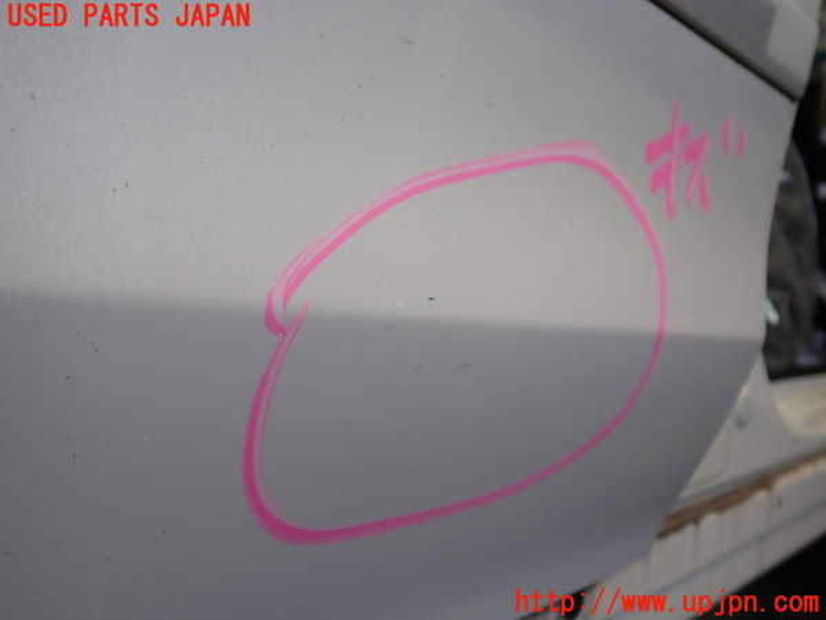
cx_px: 413
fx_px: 716
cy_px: 310
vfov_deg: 46.8
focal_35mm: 30
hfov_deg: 60.0
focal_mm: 5.4
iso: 200
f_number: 2.3
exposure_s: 1/60
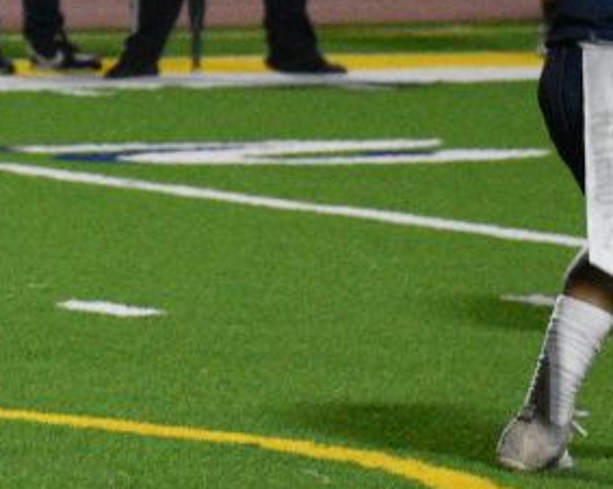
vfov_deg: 1.7
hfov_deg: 2.2
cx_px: -808
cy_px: 104
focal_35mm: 887
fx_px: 16081
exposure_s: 1/250
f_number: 4.8
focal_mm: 110
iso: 3200
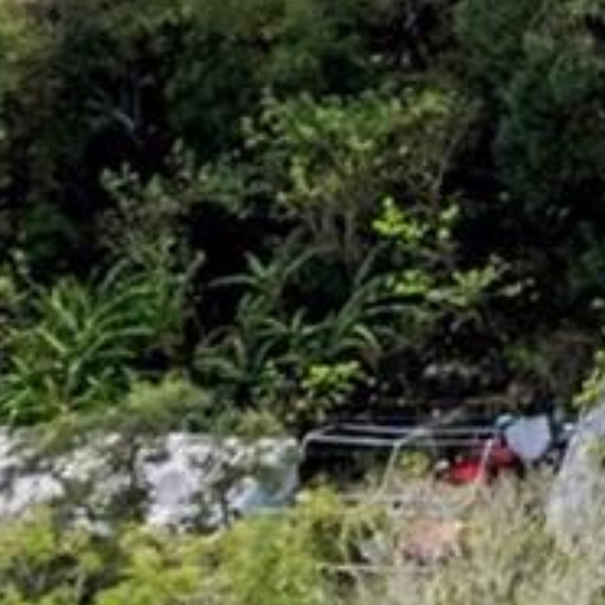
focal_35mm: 161
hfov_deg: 8.6
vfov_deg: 9.9
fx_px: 3184
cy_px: -678
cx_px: 1952
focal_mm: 8.38
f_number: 2.8
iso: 130
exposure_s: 1/640
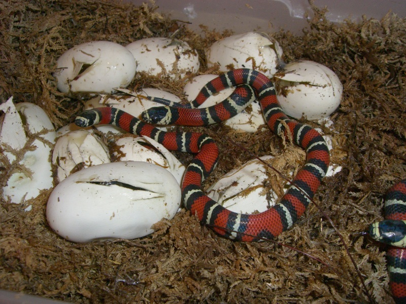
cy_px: 152
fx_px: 446
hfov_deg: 49.0
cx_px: 203
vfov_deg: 37.7
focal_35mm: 38
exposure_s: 1/60
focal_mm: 6.2
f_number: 4.3
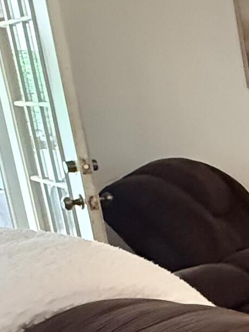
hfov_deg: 13.4
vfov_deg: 27.8
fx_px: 662
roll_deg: +0.4
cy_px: 240
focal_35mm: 69
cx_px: 642
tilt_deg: -12.4
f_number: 2.2
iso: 1000
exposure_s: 1/40
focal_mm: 2.22
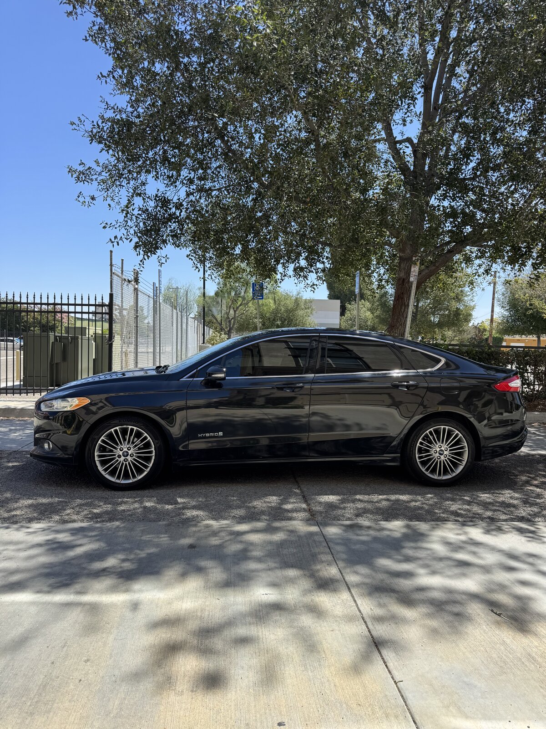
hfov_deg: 56.8
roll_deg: -0.5
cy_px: 364
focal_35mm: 24
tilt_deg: -3.2
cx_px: 273
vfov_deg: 71.6
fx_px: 505
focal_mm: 6.76
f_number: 1.78
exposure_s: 1/1131
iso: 80
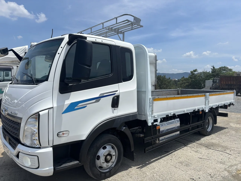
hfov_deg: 67.3
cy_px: 90
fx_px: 181
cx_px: 120
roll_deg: +0.3
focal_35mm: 26
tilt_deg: -2.6
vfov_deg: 53.1
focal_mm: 5.96
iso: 50
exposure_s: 1/5348
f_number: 1.6
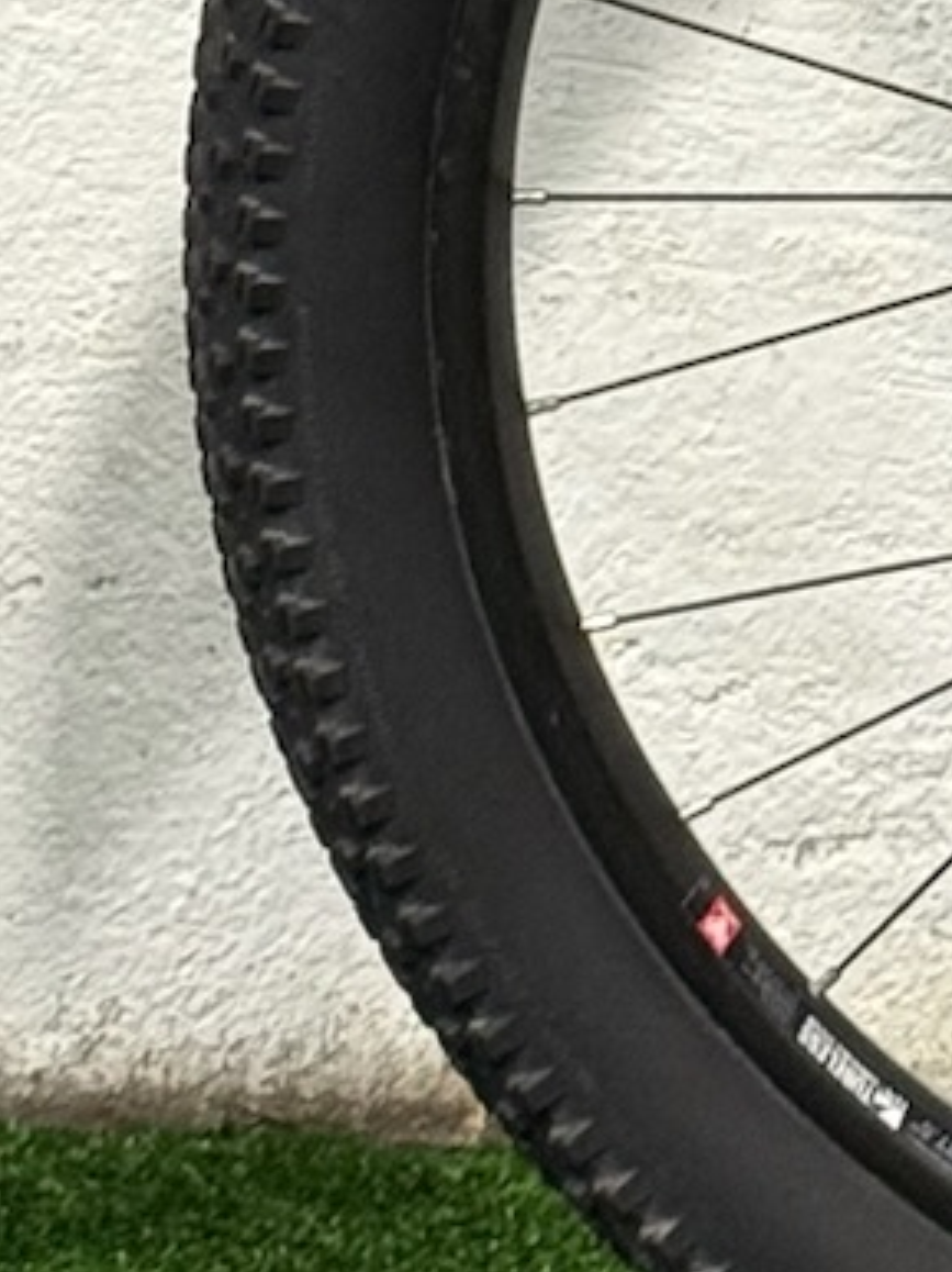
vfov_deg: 7.4
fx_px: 9361
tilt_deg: -8.4
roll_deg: -0.1
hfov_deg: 5.8
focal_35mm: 255
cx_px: 787
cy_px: -1503
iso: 160
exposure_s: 1/60
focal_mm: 6.76
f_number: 1.78
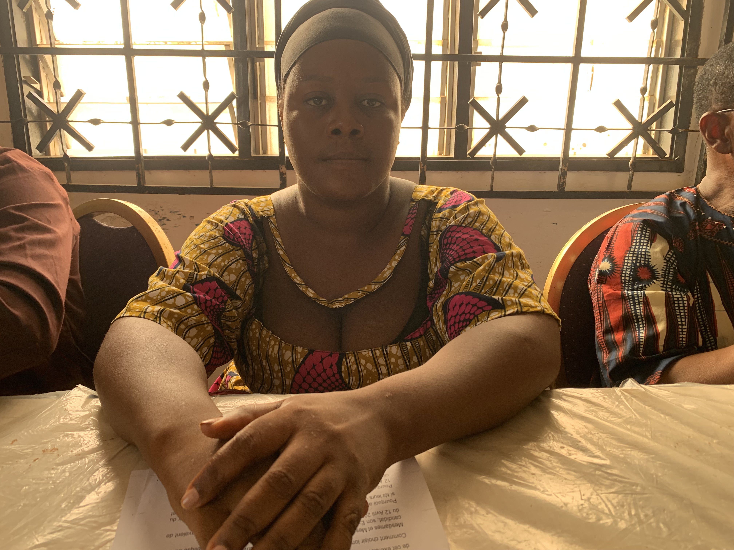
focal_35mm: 26
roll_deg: -0.1
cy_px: 275
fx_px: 551
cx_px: 367
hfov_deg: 67.3
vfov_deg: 53.1
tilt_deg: -15.5
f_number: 1.8
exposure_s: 1/121
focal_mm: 4.25
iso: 80
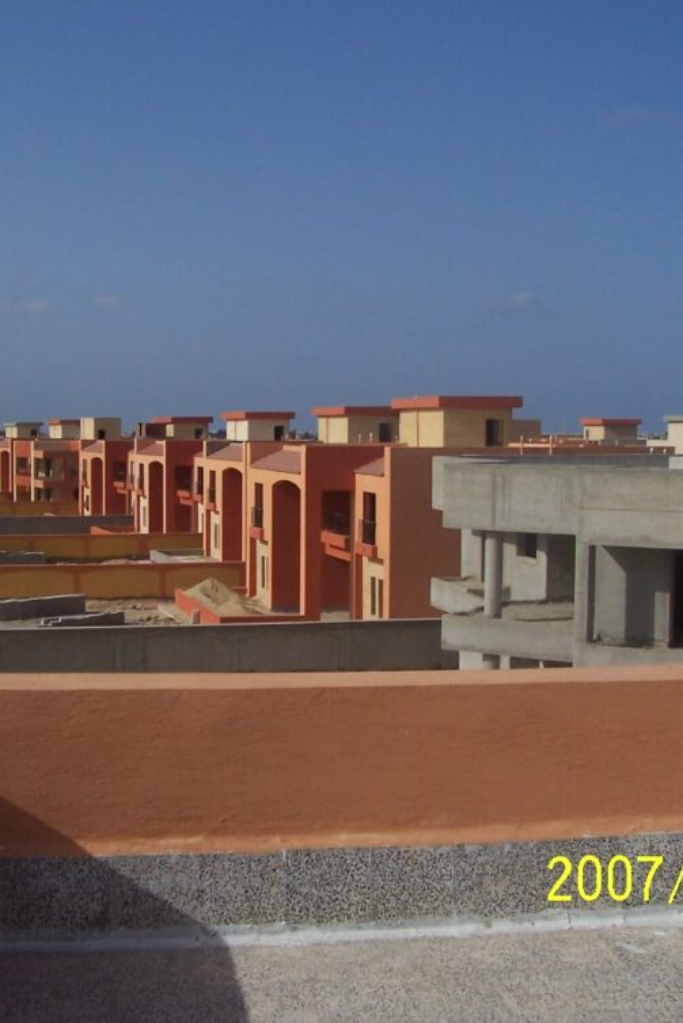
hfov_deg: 27.9
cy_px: 503
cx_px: 220
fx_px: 1365
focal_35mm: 48
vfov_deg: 41.1
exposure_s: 1/1000
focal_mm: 5.6
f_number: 5.6
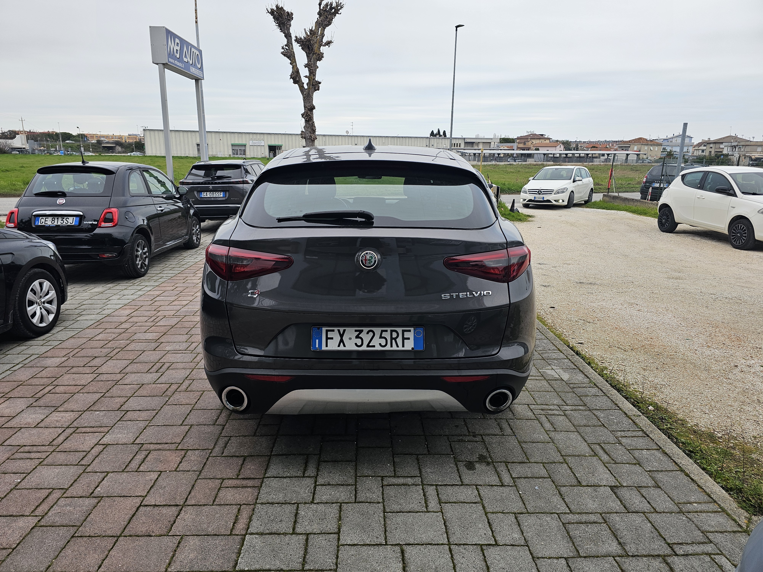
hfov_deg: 73.9
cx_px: 382
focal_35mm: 23
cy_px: 286
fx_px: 507
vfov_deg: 58.9
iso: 40
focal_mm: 6.3
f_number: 1.7
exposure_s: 1/180
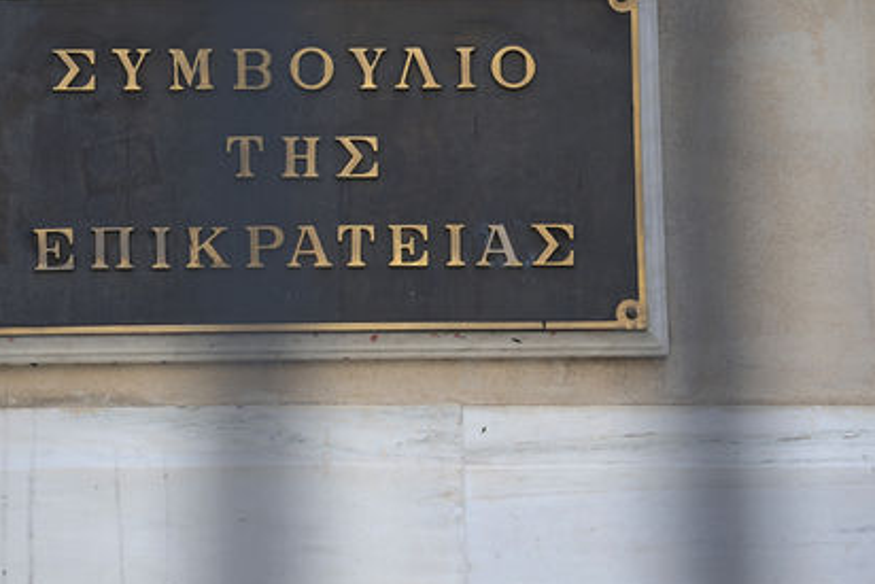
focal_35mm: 306
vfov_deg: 4.5
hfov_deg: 6.7
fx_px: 7440
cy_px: 189
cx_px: 308
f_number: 4.5
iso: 400
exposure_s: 1/500
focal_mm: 200
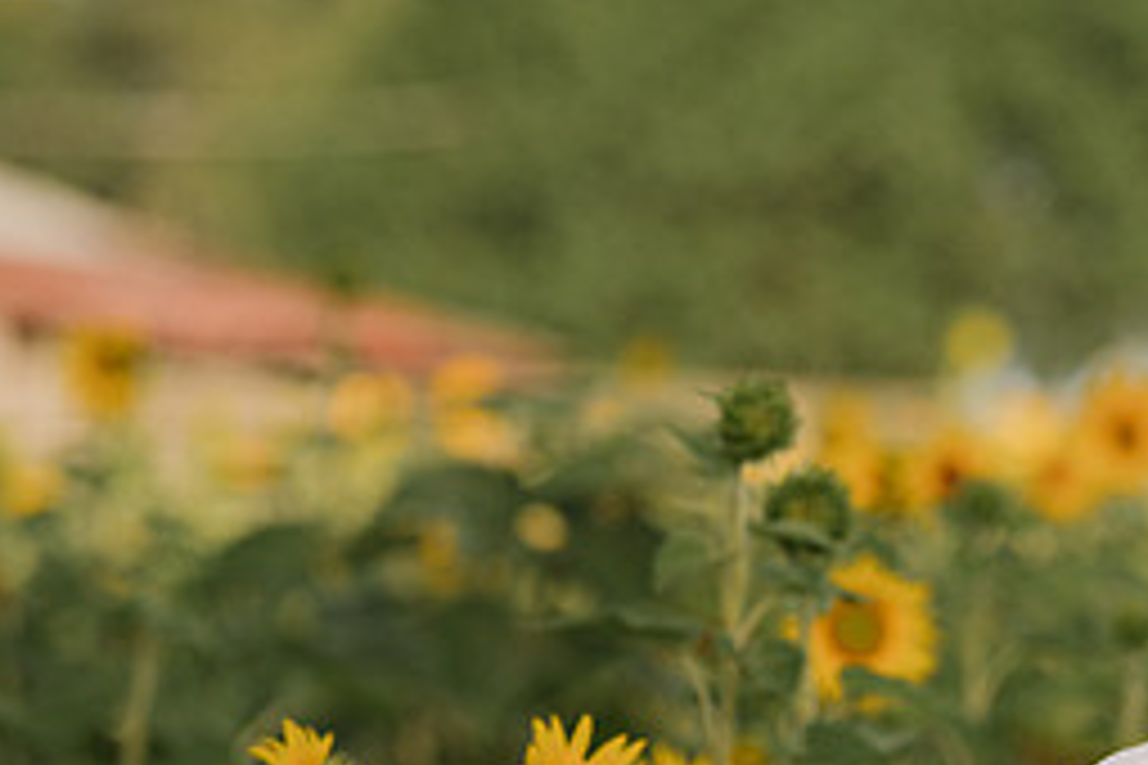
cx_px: 1067
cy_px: 790
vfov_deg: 4.9
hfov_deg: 7.4
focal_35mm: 278
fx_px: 8864
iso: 100
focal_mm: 122
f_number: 2.8
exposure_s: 1/400
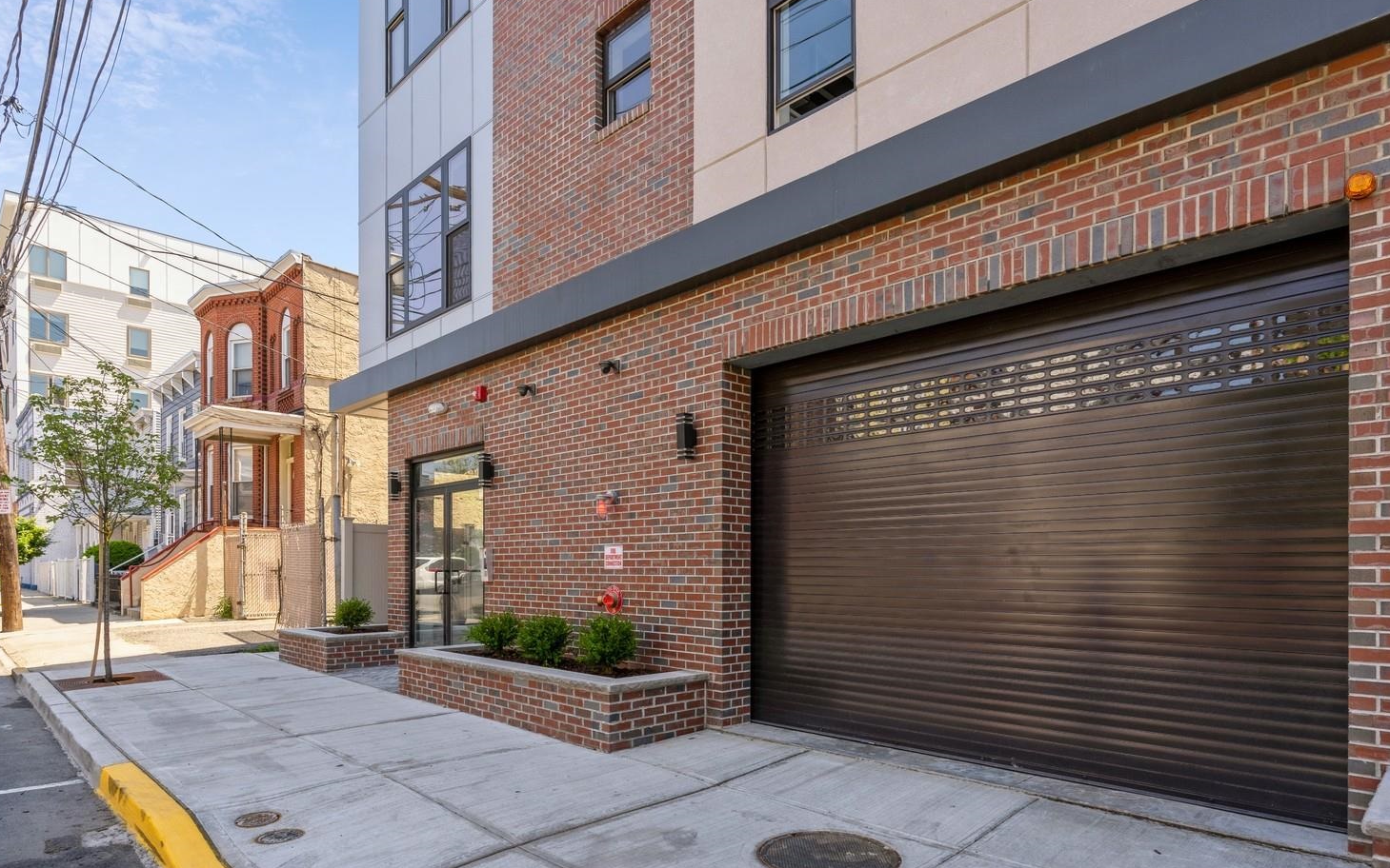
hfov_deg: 87.9
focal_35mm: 19
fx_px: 720
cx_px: 723
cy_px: 418
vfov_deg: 62.2
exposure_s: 1/50
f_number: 11
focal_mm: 17
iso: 100
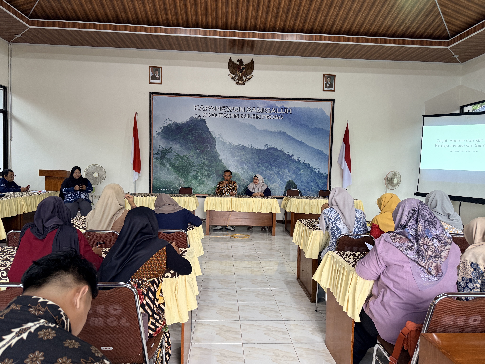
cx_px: 242
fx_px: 336
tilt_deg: -2.9
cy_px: 182
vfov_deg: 56.8
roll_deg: -2.0
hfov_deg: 71.6
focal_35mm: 24
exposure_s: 1/100
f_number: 1.78
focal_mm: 6.76
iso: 320
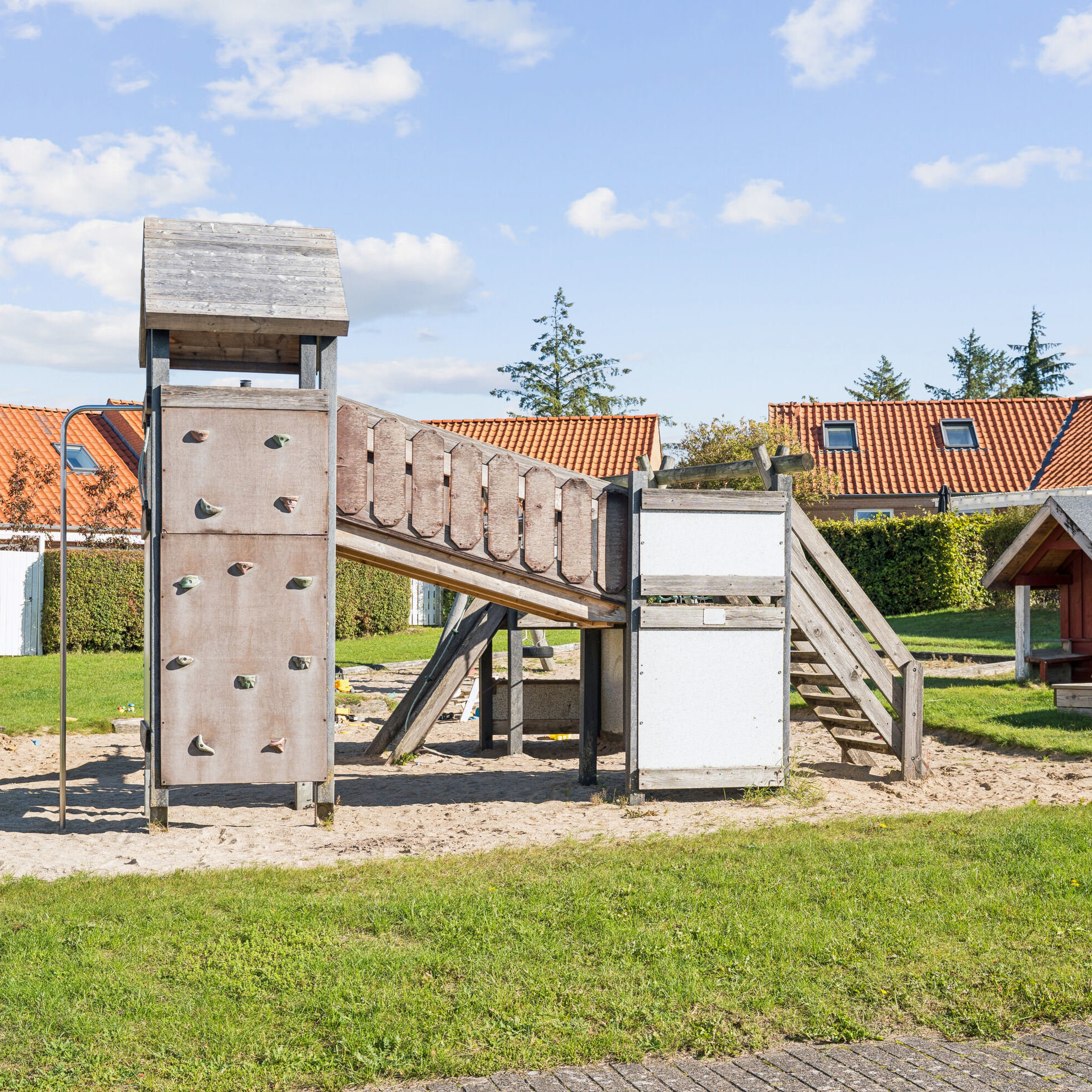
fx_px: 1606
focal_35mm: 45
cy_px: 546
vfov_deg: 37.6
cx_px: 502
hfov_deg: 37.5
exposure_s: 1/160
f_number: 5.6
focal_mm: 35
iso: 50
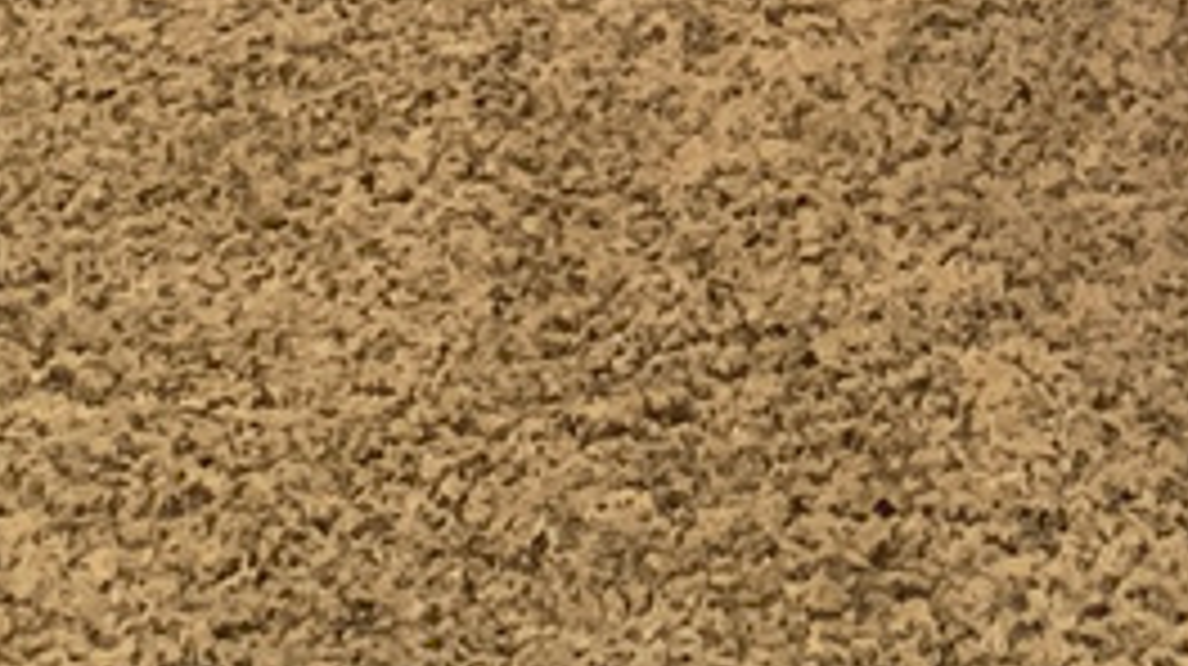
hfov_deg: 9.3
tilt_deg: -13.6
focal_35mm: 220
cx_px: 2146
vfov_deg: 5.0
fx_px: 6925
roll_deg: +0.7
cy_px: -1953
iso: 500
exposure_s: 1/30
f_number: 1.8
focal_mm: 4.25
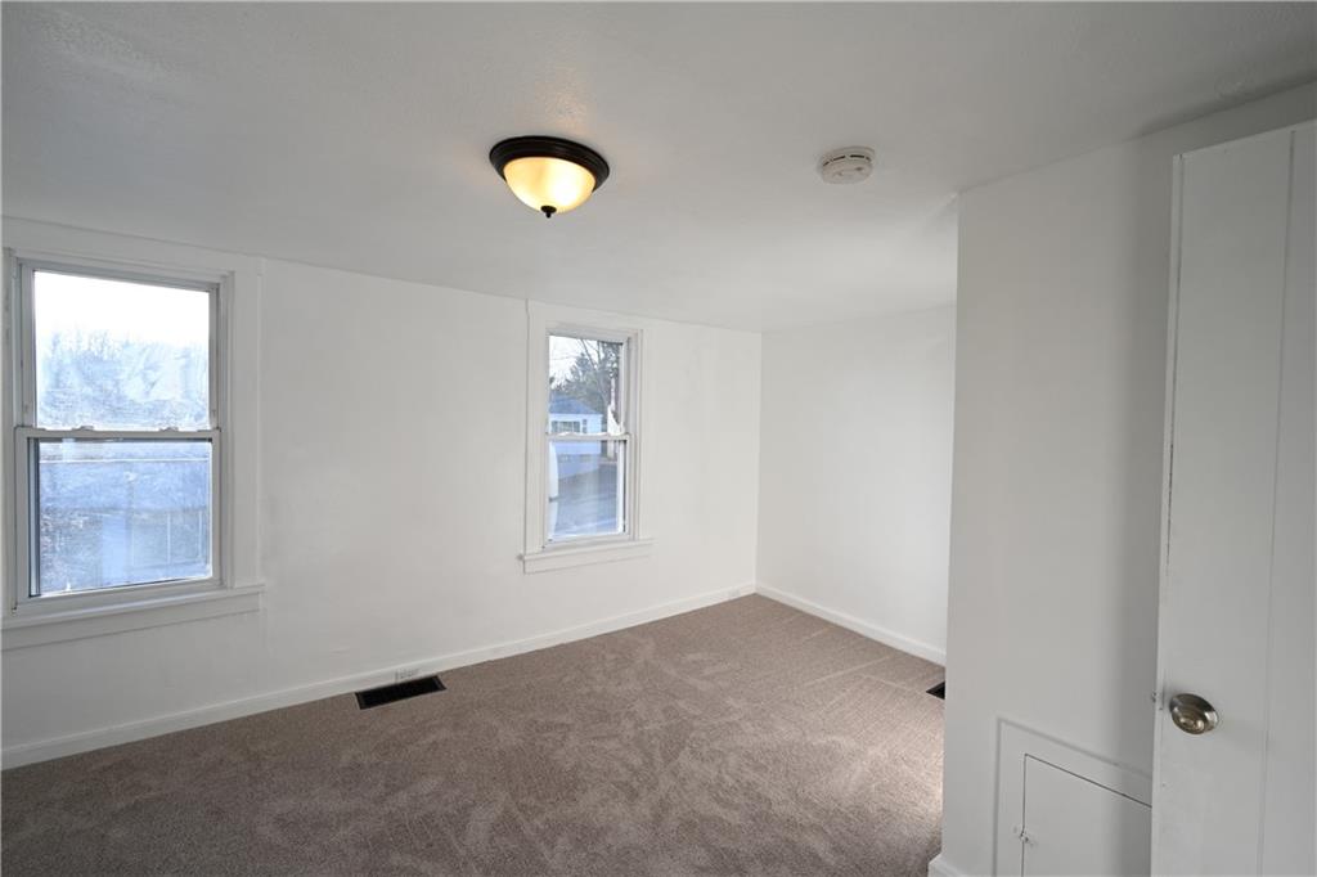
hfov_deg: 98.6
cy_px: 438
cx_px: 658
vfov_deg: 75.5
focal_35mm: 16
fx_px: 567
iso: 100
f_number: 6.3
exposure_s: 1/60
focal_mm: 15.5
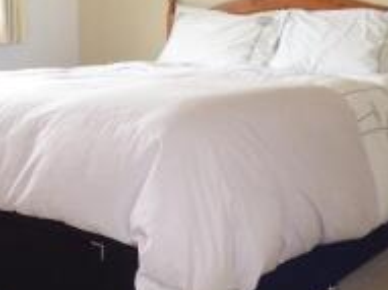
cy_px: 78
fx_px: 683
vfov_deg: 23.8
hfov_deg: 31.0
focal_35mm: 61
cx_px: 88
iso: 100
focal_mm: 3.58
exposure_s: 1/25
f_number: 2.8
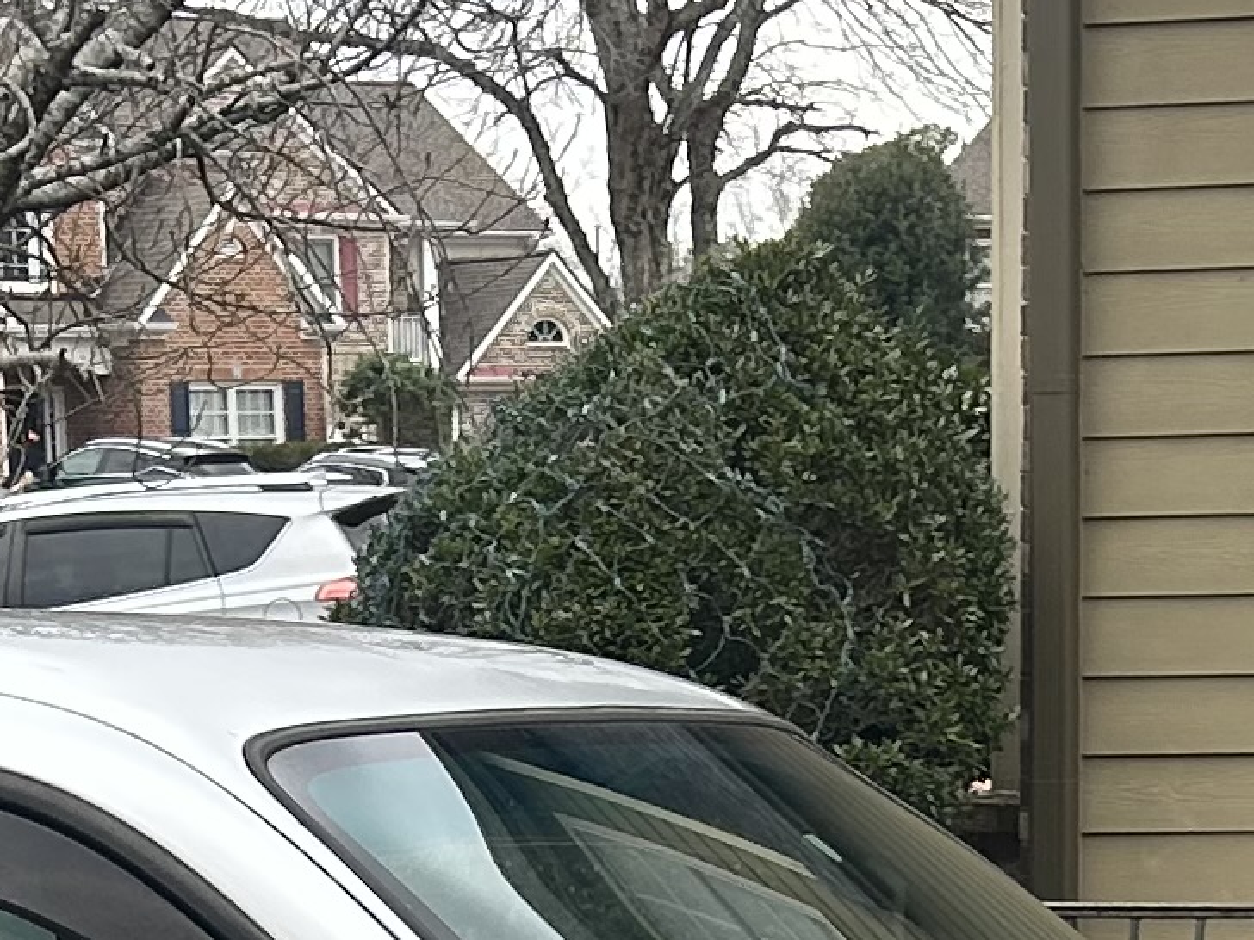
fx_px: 5217
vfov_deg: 9.7
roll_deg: +2.5
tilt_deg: -15.1
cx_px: 634
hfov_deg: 13.7
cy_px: 1811
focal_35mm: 144
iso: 50
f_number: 1.5
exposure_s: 1/448
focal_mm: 5.7
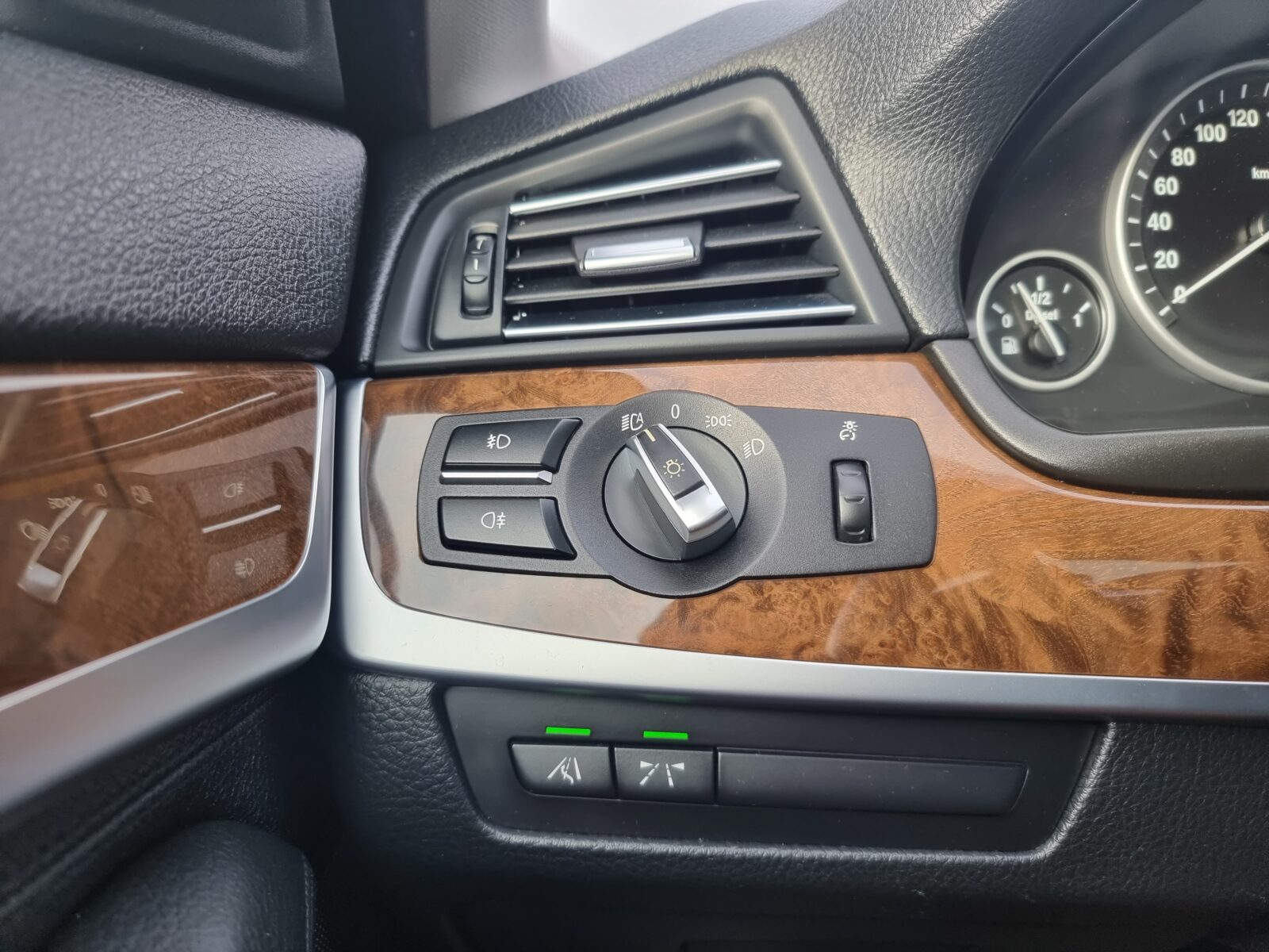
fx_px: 880
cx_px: 634
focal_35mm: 24
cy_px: 476
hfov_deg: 71.6
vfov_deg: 56.8
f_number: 1.8
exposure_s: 1/120
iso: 64
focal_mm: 6.7
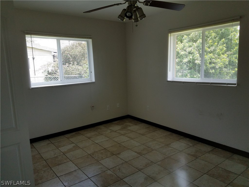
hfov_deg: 67.3
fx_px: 187
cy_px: 94
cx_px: 124
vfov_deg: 53.1
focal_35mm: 26
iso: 40
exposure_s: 1/158
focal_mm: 4.2
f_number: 1.7
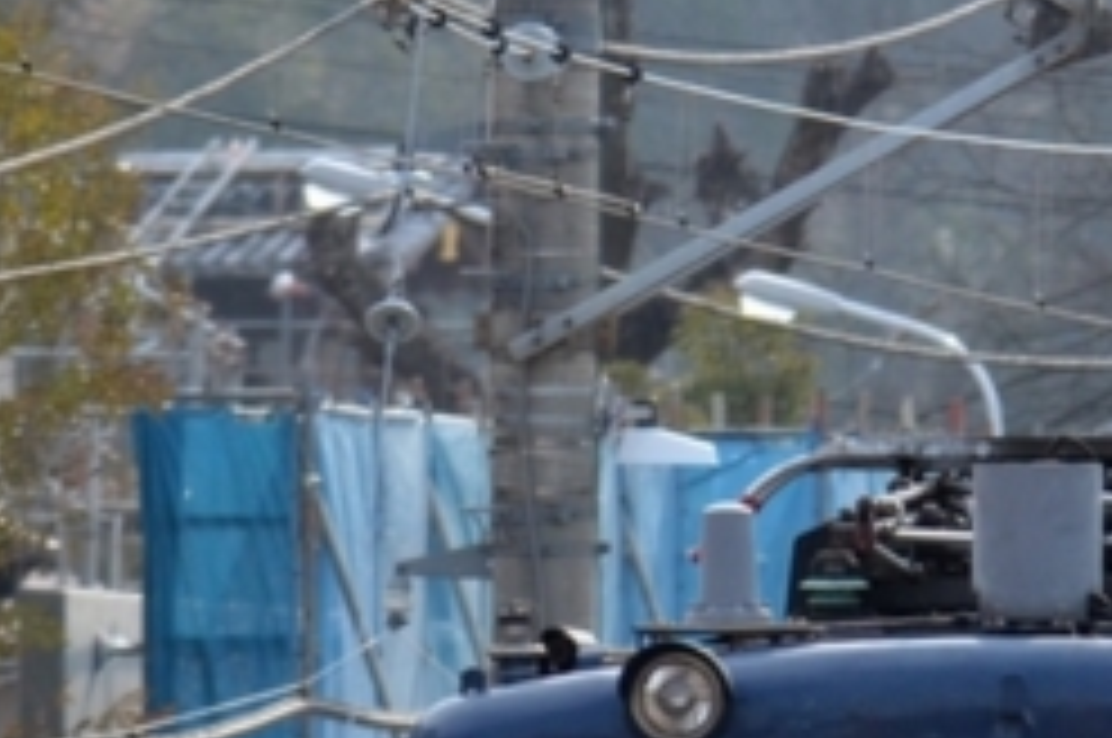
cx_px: 2120
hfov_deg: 1.5
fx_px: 41213
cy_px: 1204
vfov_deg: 1.0
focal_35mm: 1336
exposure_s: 1/500
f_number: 7.1
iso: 400
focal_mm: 220
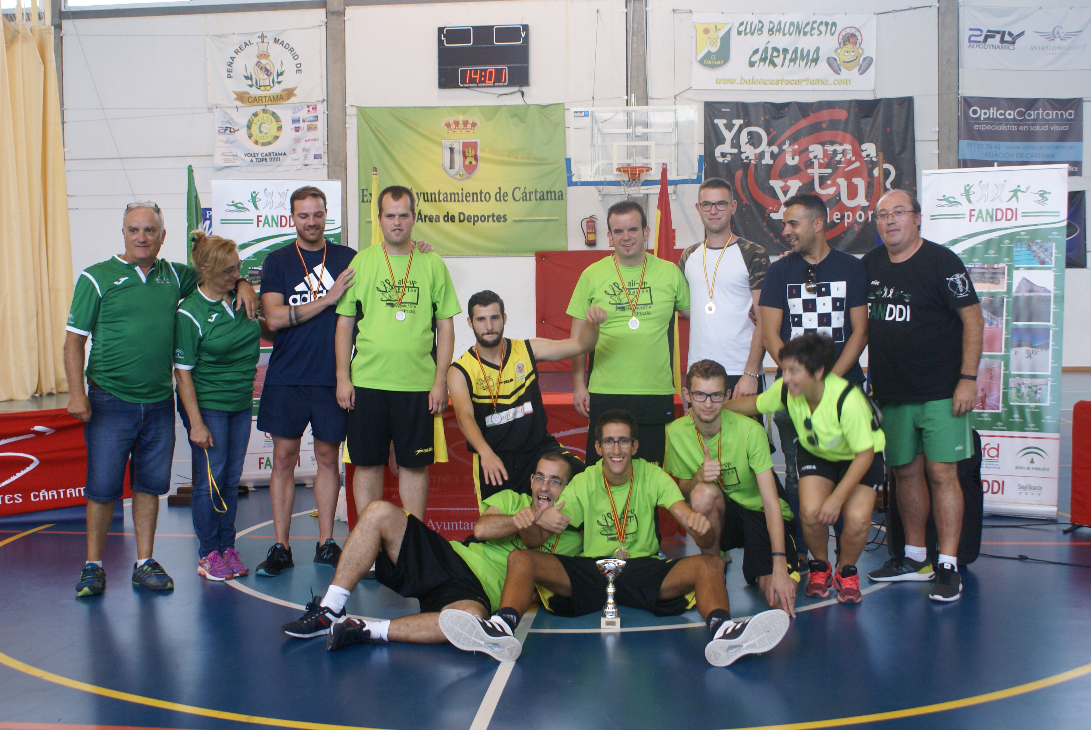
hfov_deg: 49.5
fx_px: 1183
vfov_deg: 34.3
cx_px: 546
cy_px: 365
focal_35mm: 39
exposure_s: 1/40
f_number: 4.5
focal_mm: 26
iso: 400
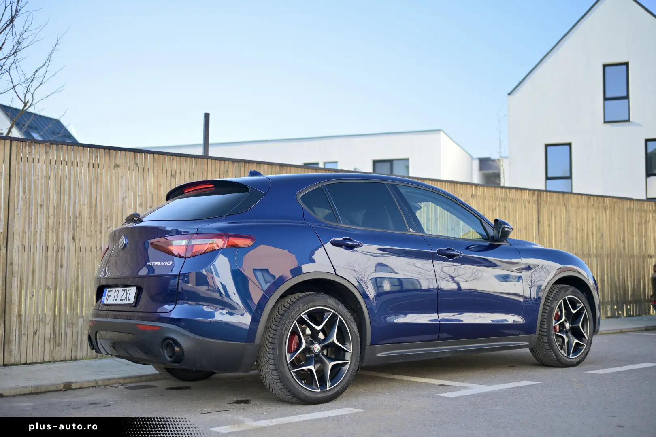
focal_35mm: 40
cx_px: 328
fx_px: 729
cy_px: 218
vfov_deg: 33.4
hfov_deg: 48.5
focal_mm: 40
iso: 100
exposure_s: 1/800
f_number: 2.5
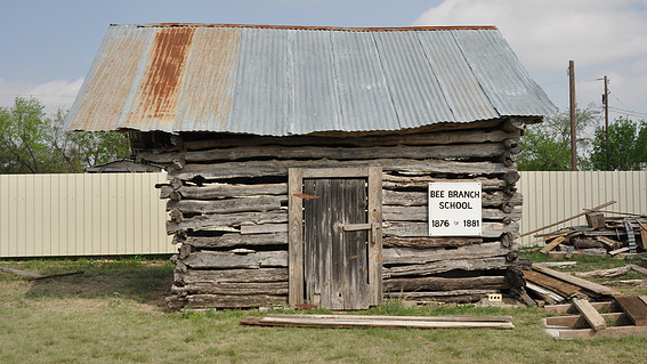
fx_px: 798
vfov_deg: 25.6
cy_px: 147
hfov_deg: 44.1
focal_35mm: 47
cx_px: 322
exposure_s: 1/125
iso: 220
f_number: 5.6
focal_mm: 29
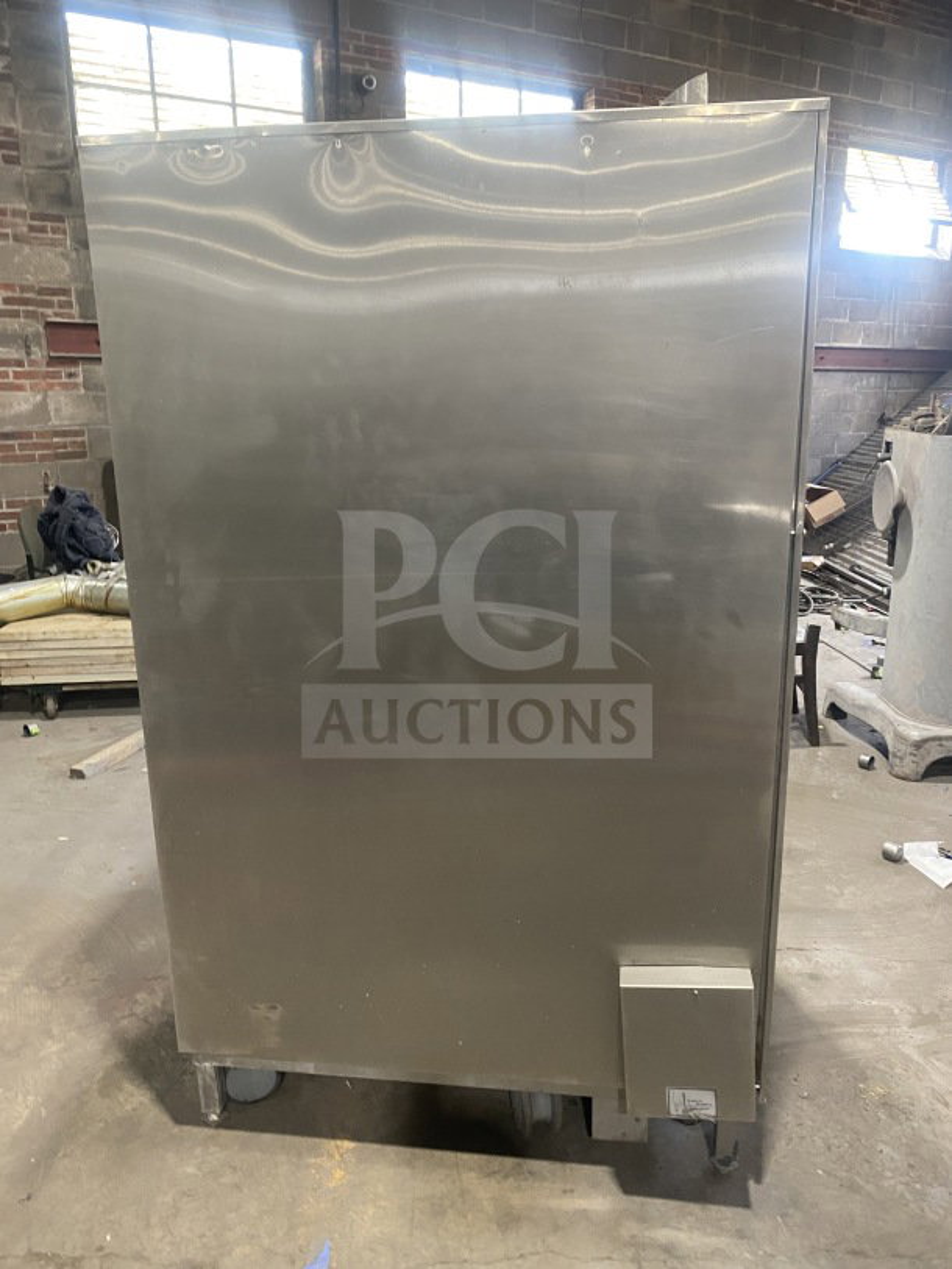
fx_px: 953
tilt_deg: -14.3
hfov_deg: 53.1
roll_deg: -0.4
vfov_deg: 67.3
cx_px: 476
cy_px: 634
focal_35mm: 26
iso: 250
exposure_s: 1/60
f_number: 1.8
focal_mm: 4.25
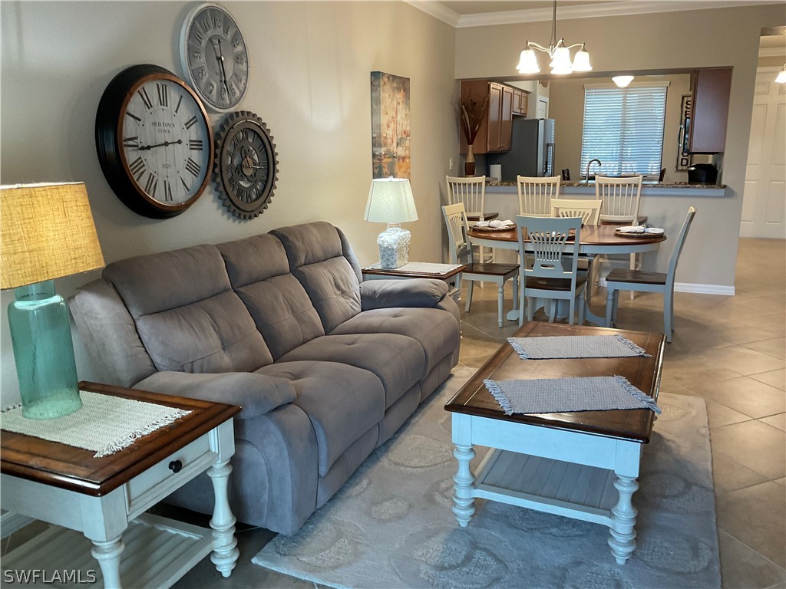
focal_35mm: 29
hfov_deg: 61.7
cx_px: 393
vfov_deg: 48.2
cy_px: 294
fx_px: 658
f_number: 1.8
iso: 100
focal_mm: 3
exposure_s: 1/60
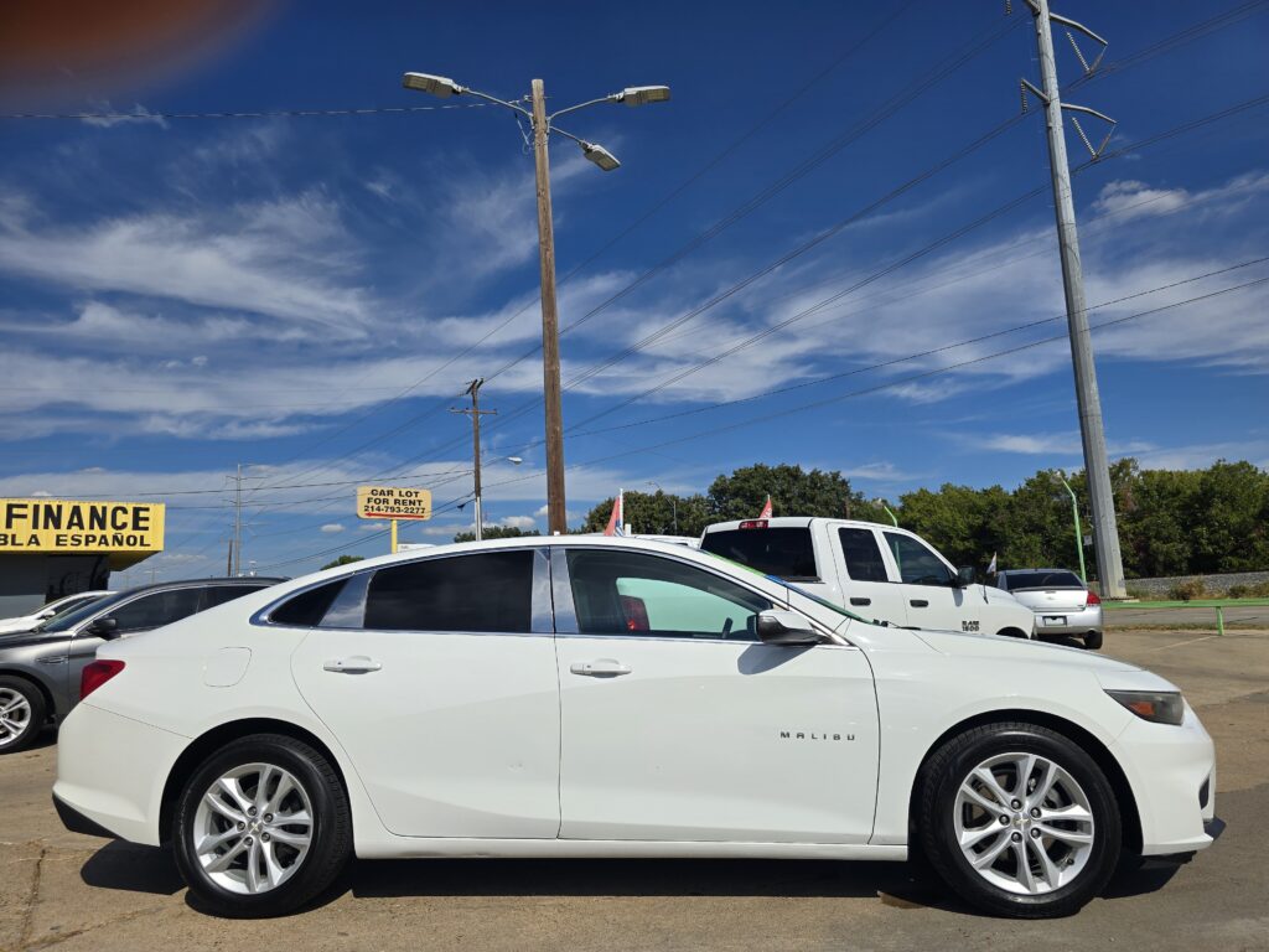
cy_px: 476
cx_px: 634
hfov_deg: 73.9
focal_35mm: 23
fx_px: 843
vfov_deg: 58.9
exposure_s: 1/2000
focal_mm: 6.3
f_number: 1.7
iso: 12
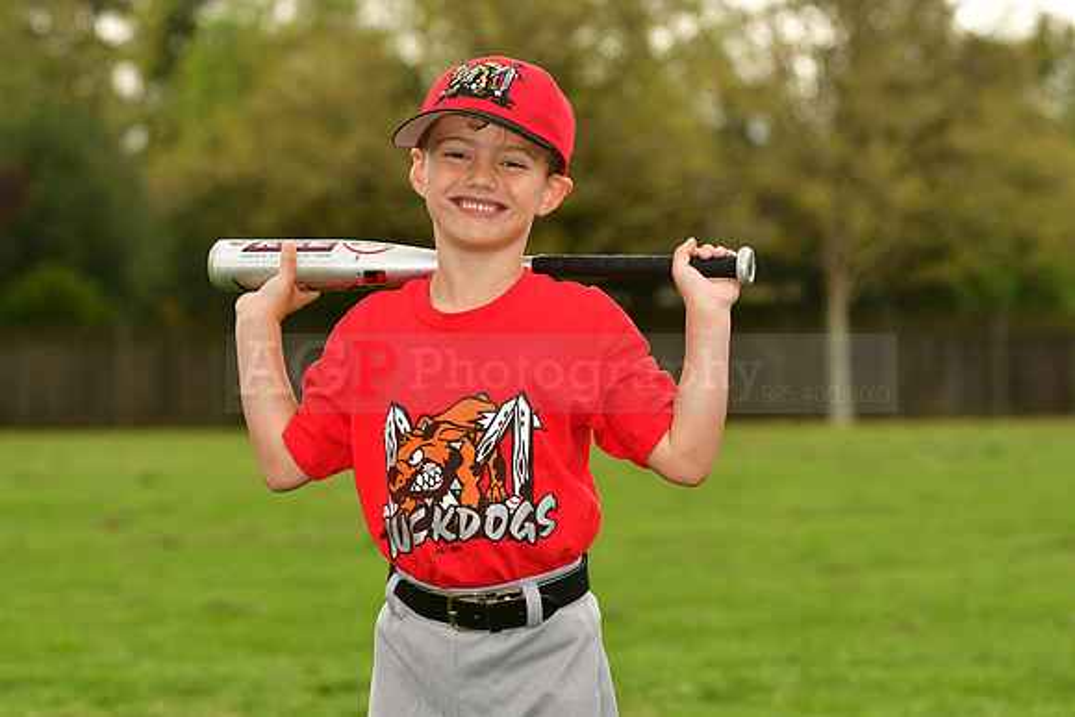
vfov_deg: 7.9
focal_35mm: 174
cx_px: 538
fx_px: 5197
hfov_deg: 11.8
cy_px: 358
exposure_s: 1/500
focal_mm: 116
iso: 200
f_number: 5
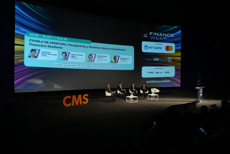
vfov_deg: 53.1
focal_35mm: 24
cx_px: 115
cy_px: 77
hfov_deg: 73.7
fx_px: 153
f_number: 2.8
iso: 1600
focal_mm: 24
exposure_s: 1/160
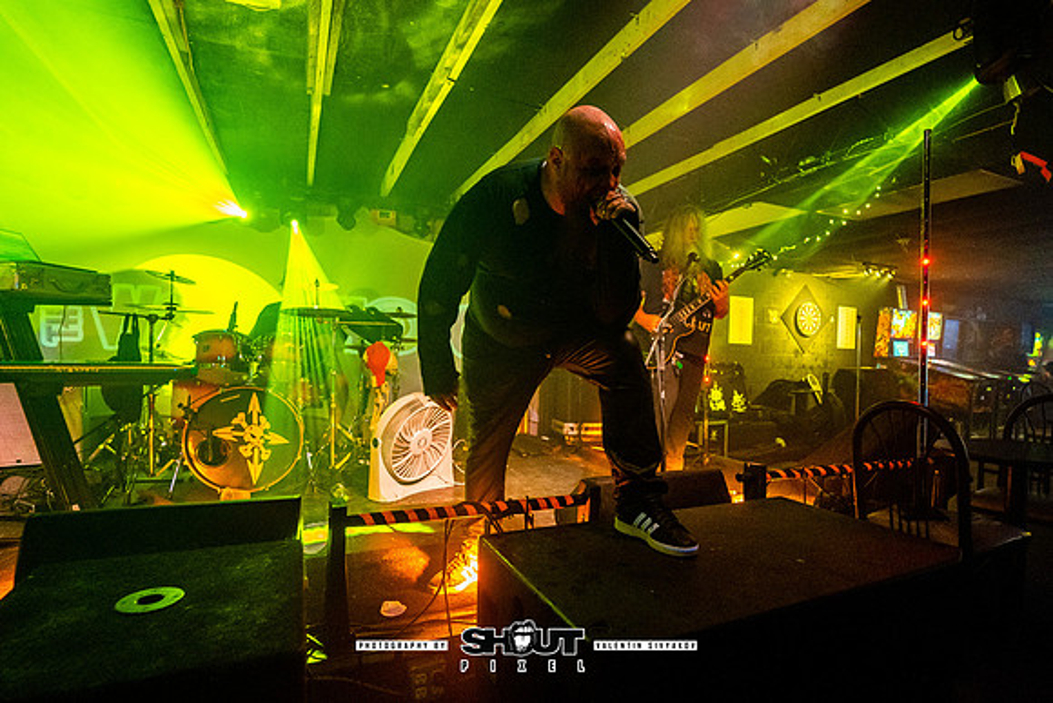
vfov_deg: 68.5
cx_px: 567
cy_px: 361
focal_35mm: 18
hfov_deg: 91.0
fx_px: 516
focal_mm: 14
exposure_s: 1/125
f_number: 2.8
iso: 3200
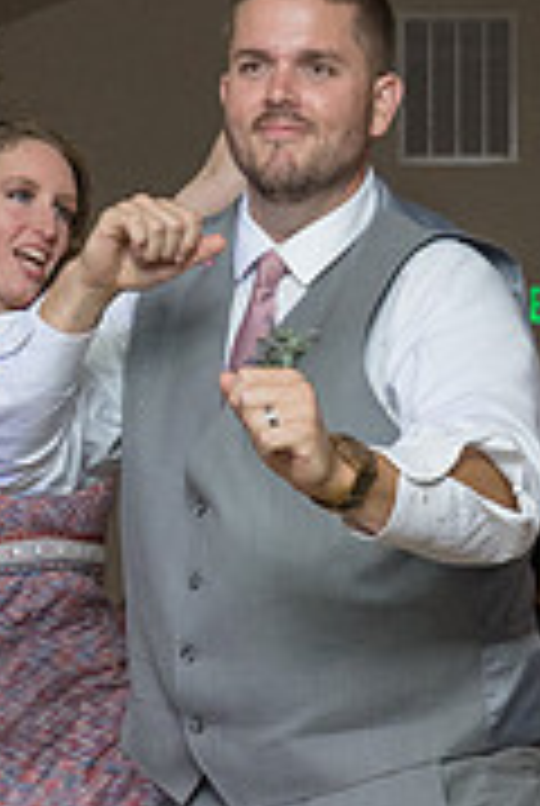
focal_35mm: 194
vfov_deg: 10.5
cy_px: 752
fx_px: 4348
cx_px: 326
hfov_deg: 7.1
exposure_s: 1/200
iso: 2000
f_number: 5.6
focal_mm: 47
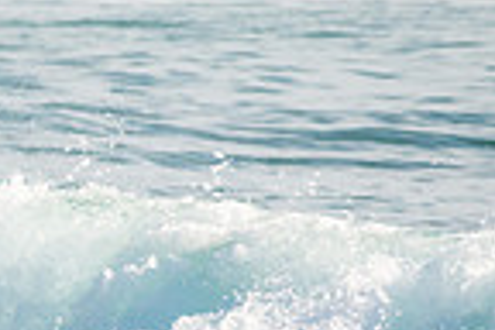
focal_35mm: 2021
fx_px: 27787
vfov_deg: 0.7
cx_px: -498
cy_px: 153
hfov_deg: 1.0
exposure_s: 1/320
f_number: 5.6
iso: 160
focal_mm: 500
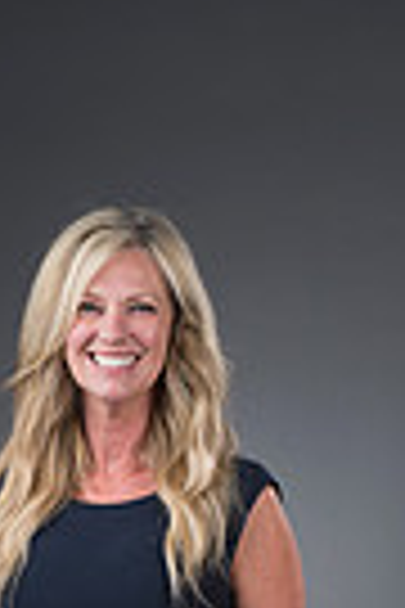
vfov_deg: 7.6
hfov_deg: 5.1
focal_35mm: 267
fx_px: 4505
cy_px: 869
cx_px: 112
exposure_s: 1/250
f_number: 5.6
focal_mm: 80
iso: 160
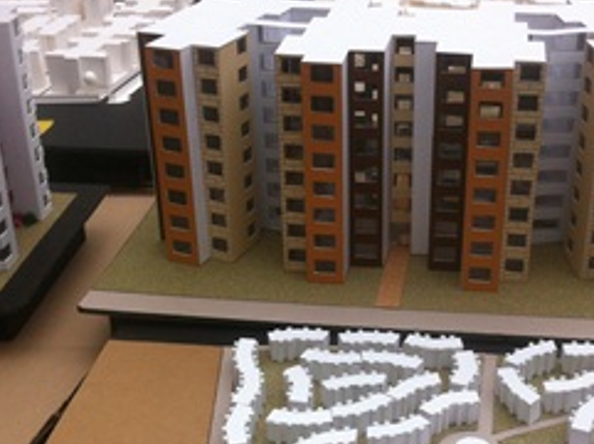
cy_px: 319
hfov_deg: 29.8
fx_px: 1114
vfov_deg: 22.4
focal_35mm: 65
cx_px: 370
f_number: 2.8
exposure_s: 1/754
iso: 80
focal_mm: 3.85
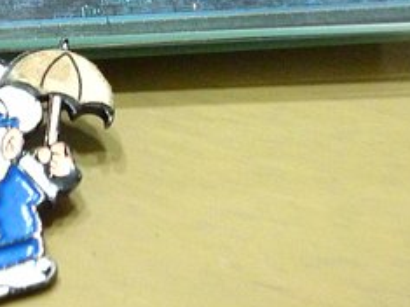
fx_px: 1551
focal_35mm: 131
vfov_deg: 11.2
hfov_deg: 15.0
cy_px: -12
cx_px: 124
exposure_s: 1/20
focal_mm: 6.8
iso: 400
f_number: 4
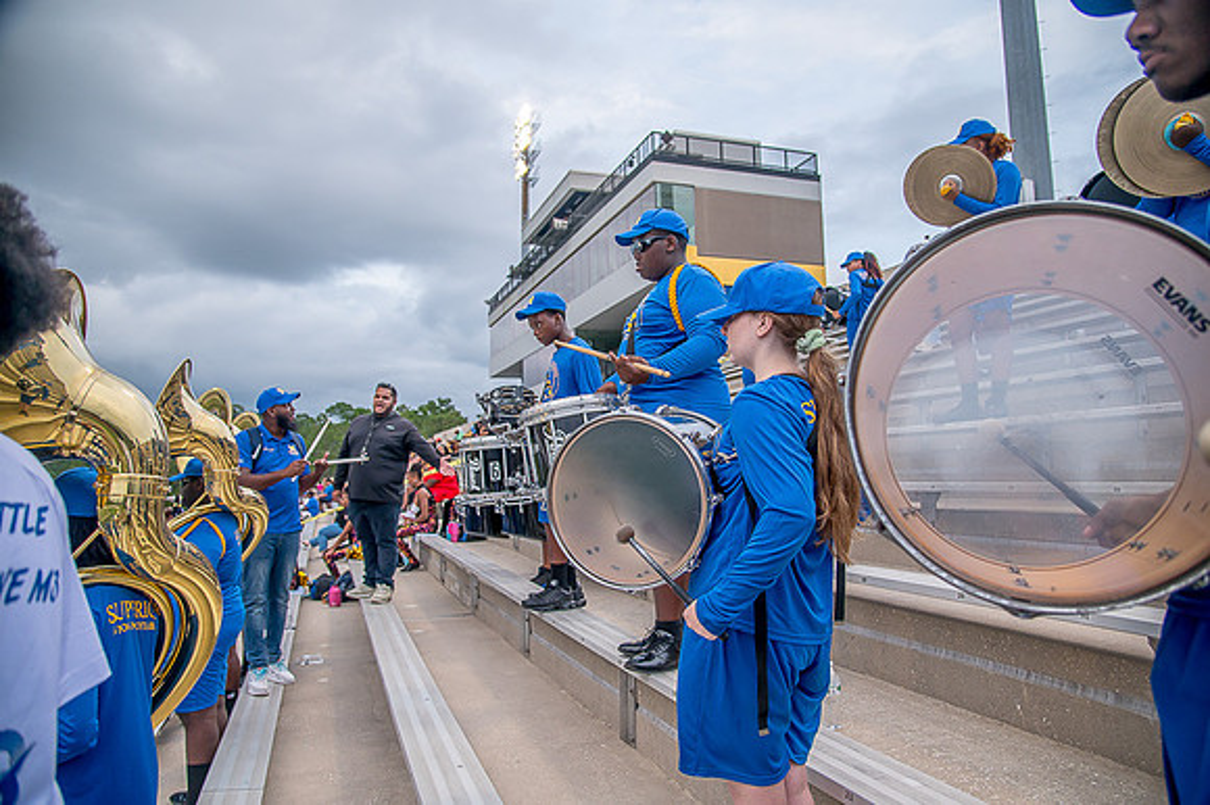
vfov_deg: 53.1
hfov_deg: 73.8
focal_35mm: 24
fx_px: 806
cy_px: 402
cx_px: 605
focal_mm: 24
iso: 400
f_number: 4
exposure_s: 1/250
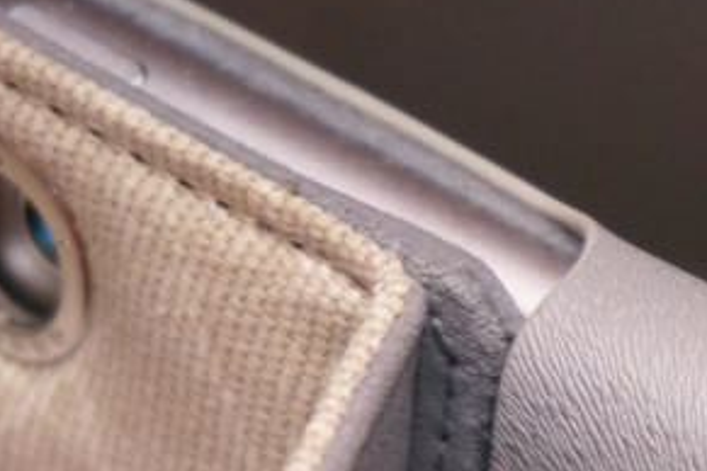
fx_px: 4556
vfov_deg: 5.9
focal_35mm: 232
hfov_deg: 8.8
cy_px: 617
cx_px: 797
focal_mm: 50
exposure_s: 1/30
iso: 800
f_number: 5.6
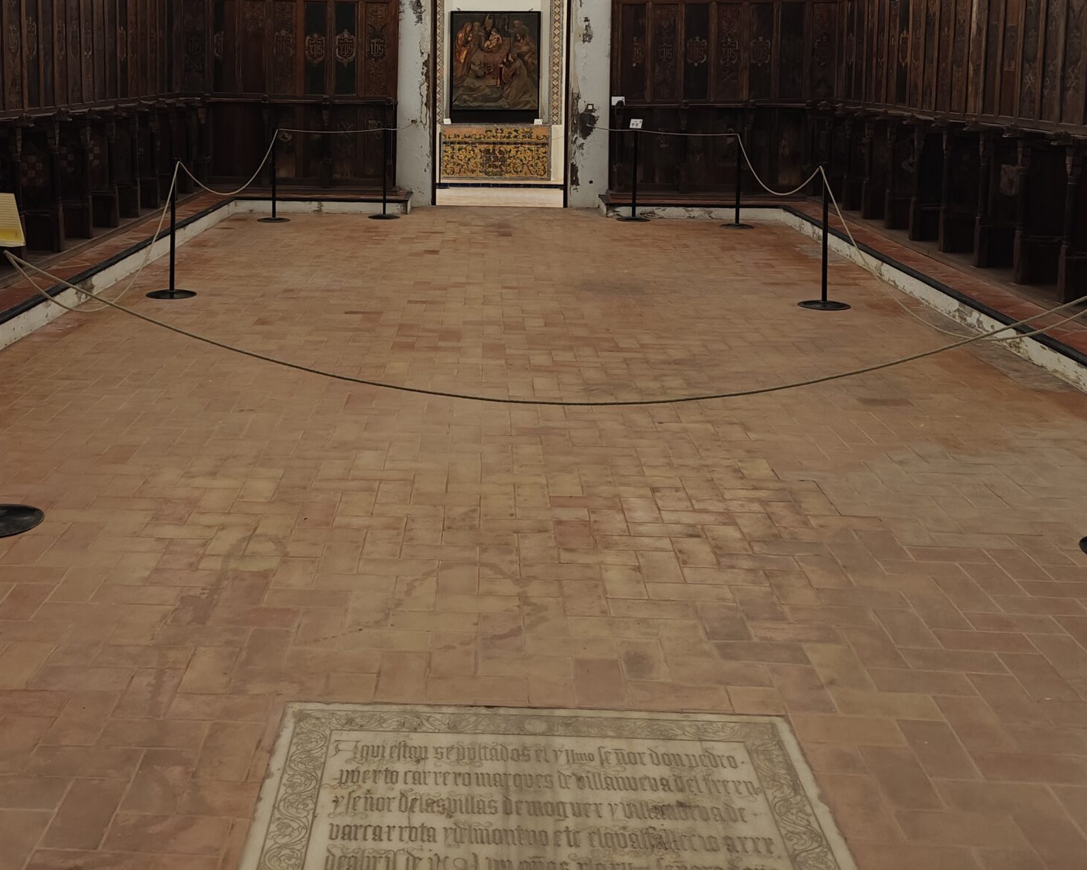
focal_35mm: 39
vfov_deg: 36.8
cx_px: 428
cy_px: 164
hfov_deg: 46.5
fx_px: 1255
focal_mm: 6.06
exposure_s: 1/50
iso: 100
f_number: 16
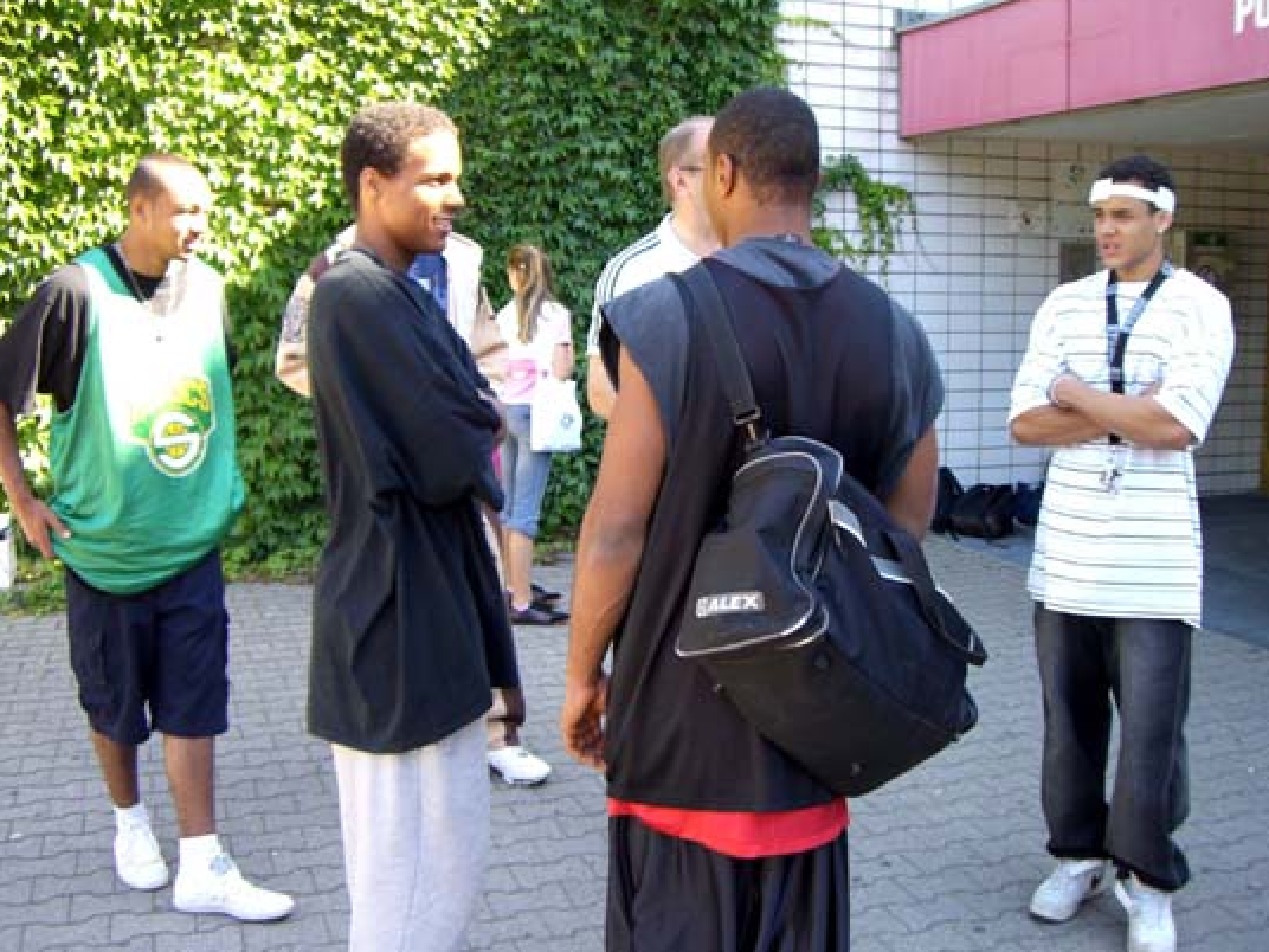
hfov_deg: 47.9
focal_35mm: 39
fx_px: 1430
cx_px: 649
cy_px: 472
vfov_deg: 36.8
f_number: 2.7
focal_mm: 6.2
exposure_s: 1/60
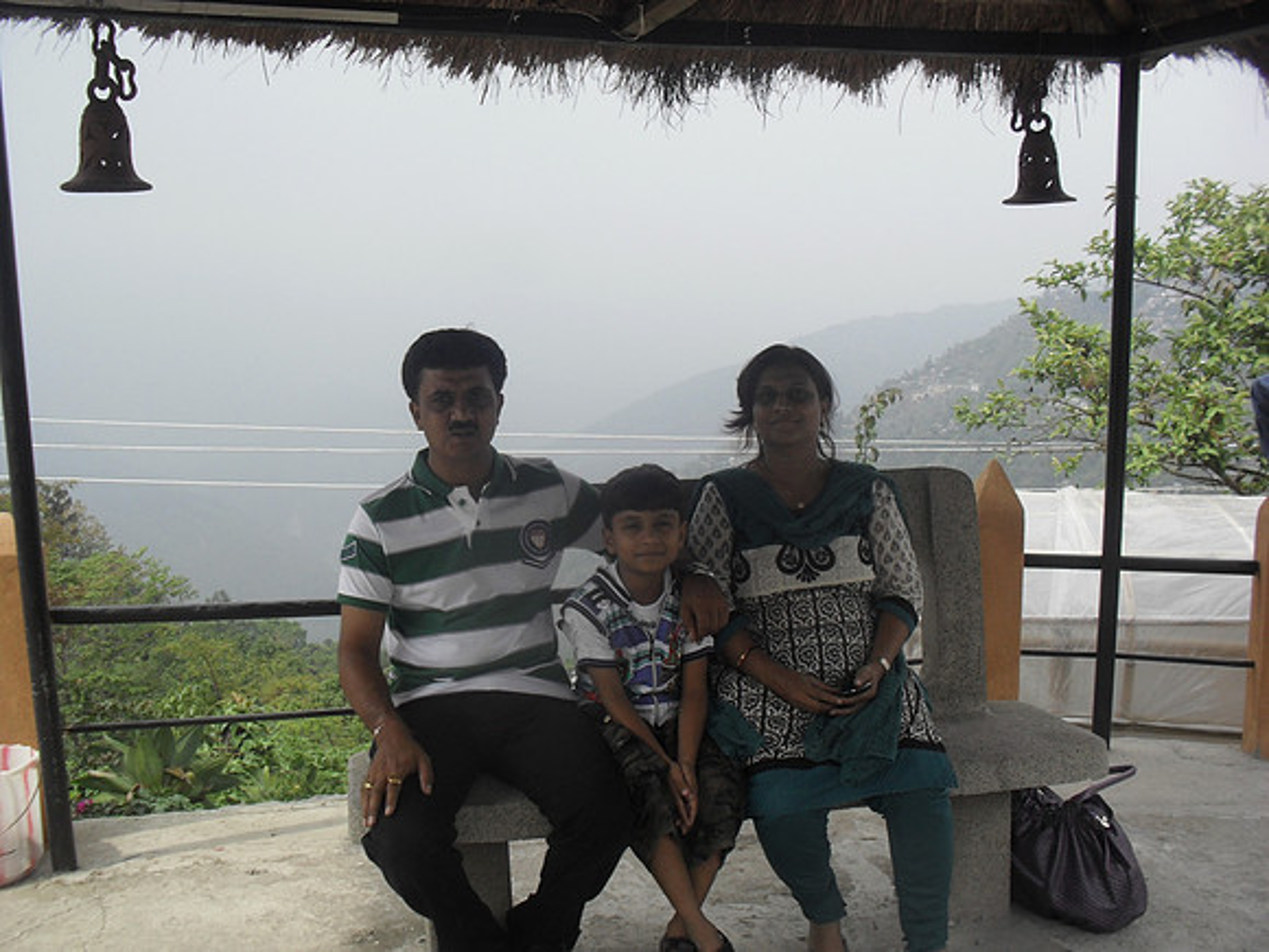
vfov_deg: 40.7
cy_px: 476
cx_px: 634
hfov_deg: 52.6
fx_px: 1283
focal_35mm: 35
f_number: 8.4
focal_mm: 6.3
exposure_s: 1/125
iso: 100
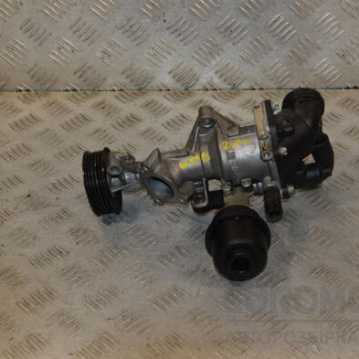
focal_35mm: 74
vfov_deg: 23.4
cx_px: 207
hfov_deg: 23.3
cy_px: 178
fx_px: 868
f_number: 8
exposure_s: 1/200
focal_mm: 38
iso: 800
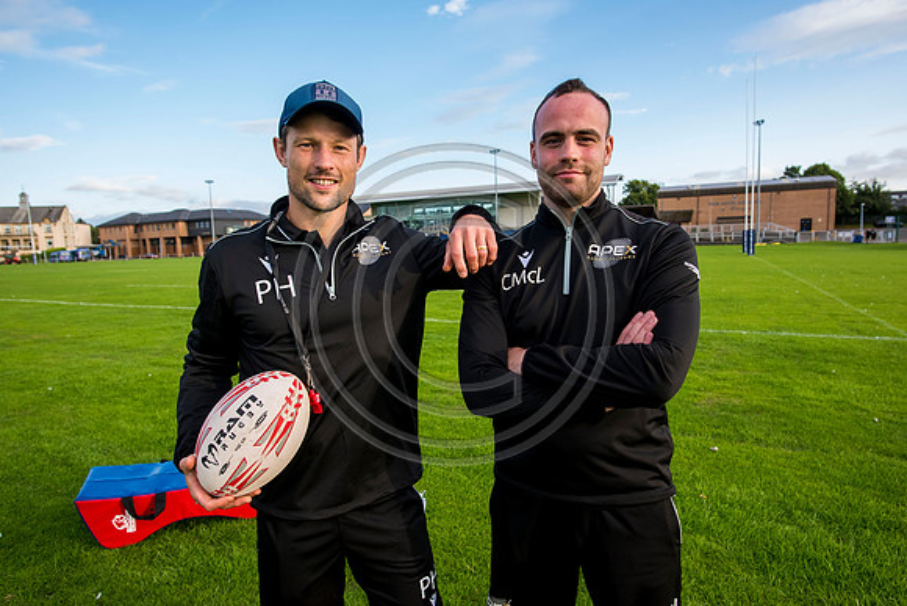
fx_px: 504
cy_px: 303
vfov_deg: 62.0
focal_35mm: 20
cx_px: 454
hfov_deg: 84.0
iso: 640
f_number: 4.5
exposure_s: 1/640
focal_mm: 20
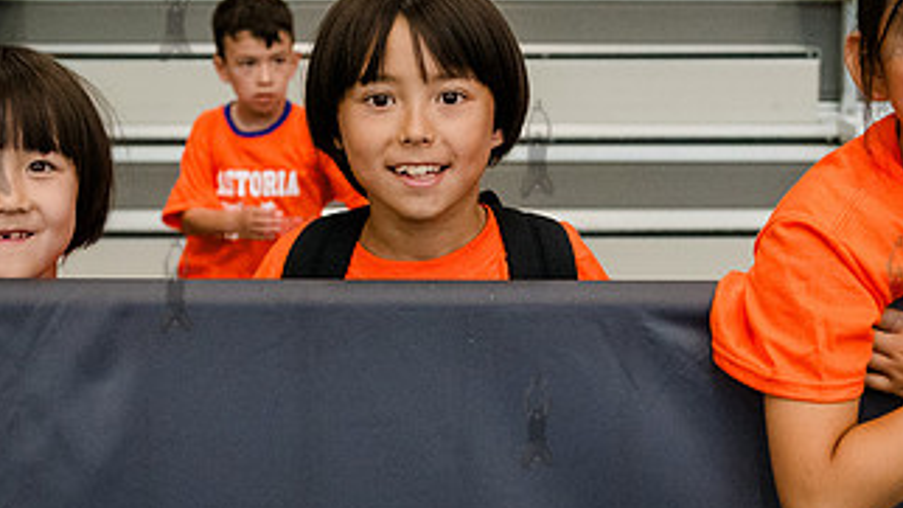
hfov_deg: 25.0
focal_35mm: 85
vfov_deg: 14.2
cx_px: 450
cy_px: 186
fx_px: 2035
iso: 6400
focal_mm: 38
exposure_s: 1/1000
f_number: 3.5
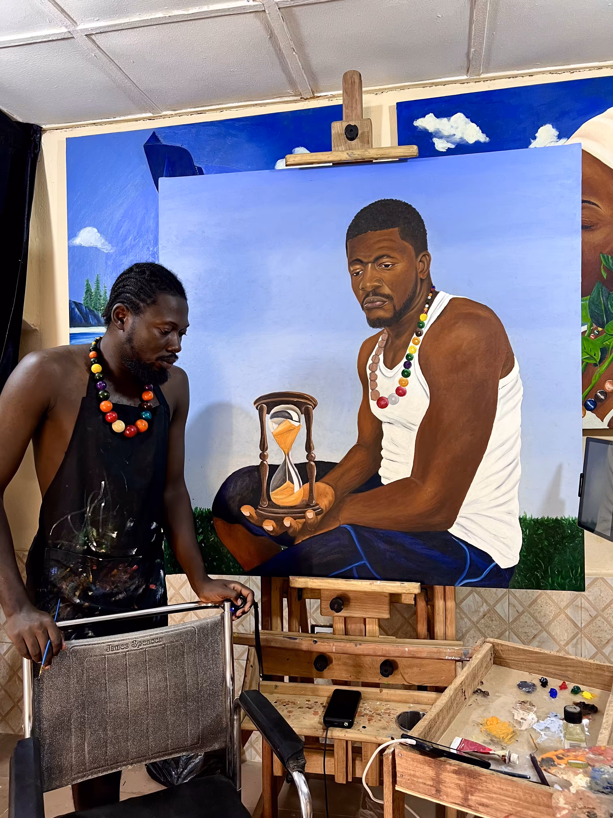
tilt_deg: -0.4
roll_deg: +0.4
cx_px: 306
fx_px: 614
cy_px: 409
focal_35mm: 26
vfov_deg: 67.3
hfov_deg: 53.1
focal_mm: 5.7
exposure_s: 1/51
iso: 125
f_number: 1.5
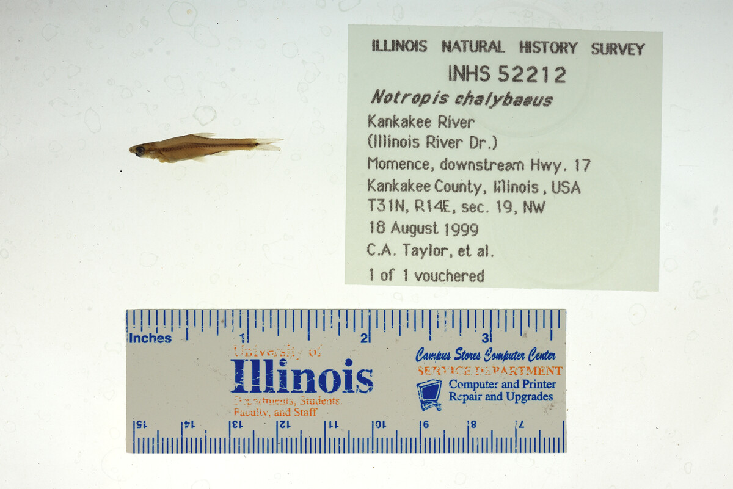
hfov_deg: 33.4
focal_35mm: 60
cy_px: 244
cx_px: 366
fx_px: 1222
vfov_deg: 22.6
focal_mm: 60
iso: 100
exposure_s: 1/200
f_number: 10
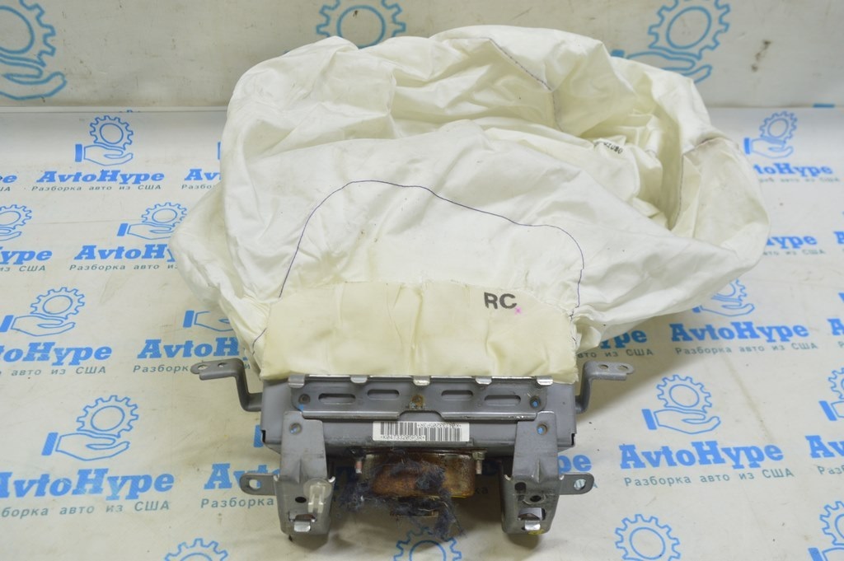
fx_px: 773
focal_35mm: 33
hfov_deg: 57.3
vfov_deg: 39.9
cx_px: 422
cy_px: 280
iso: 400
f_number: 5.6
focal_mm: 22
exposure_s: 1/20
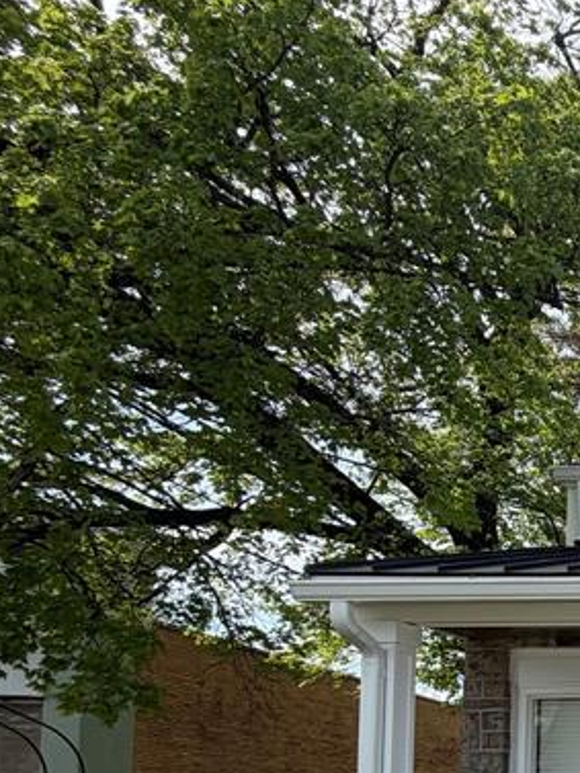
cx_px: 1039
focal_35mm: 38
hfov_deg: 22.3
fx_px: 848
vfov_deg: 43.4
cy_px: 738
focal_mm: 2.22
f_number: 2.2
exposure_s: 1/770
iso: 25
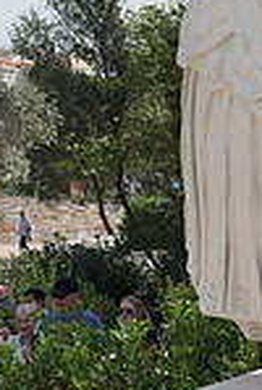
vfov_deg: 12.3
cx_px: 384
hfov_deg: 8.1
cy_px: 202
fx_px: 1815
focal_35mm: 167
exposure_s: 1/1000
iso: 200
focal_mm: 15.8
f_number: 5.6
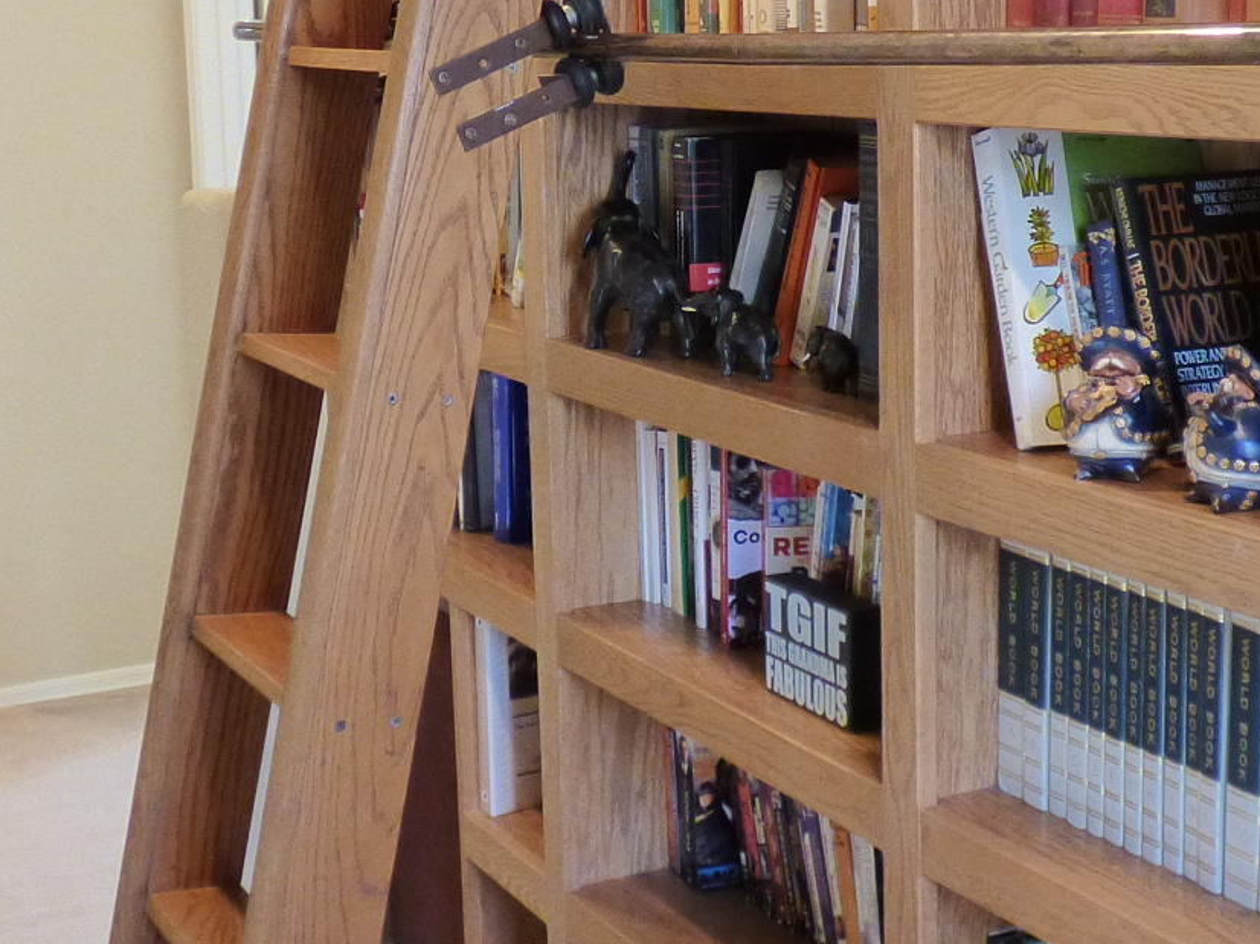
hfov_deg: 31.1
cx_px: 757
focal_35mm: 62
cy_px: 400
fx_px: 2256
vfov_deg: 23.6
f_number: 2.8
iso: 800
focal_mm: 3.58
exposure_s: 1/25
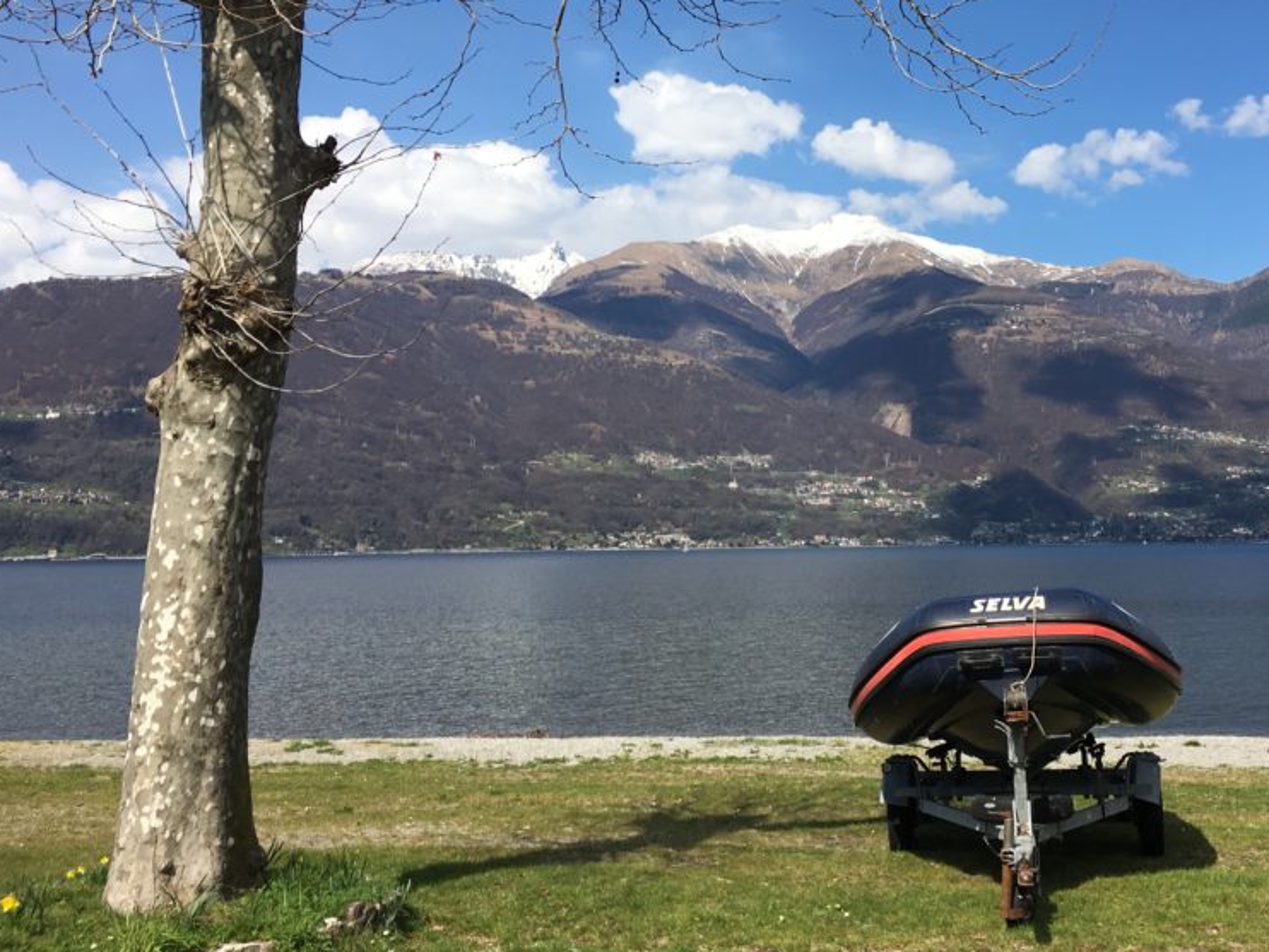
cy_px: 344
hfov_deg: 46.0
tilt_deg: +9.0
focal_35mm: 40
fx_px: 1467
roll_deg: +0.6
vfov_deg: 35.7
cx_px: 850
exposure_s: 1/2024
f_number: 2.2
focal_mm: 4.15
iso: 25
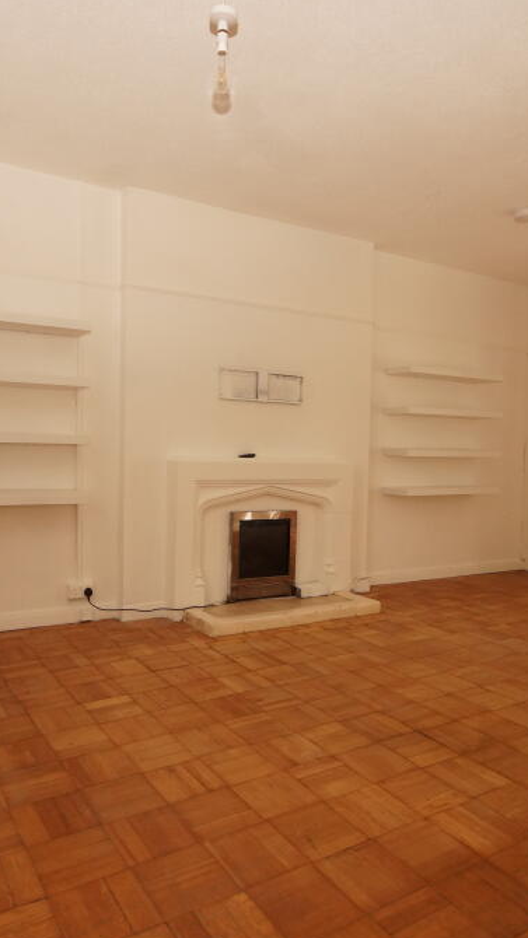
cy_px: 472
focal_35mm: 24
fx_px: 597
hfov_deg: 47.6
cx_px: 234
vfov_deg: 76.3
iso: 640
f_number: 6.3
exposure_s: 1/160
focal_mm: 10
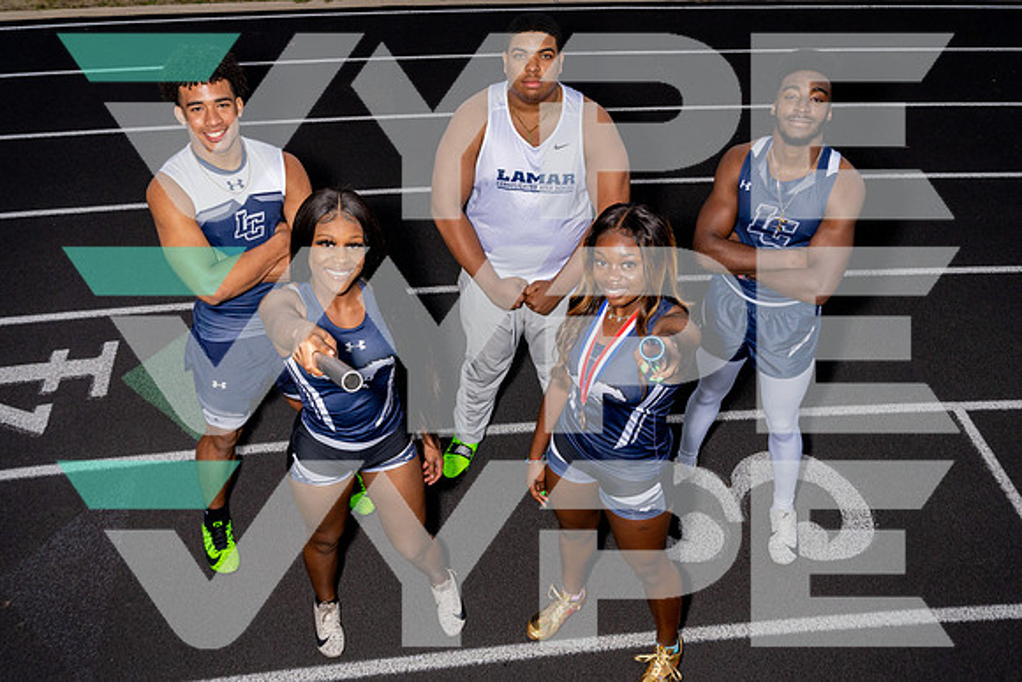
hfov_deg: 58.7
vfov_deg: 41.1
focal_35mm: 32
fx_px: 909
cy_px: 341
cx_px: 511
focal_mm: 32
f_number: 9
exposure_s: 1/200
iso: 400
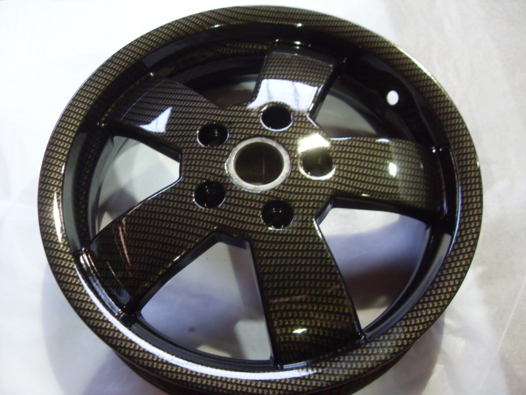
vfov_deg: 40.7
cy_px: 198
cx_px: 263
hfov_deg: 52.6
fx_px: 532
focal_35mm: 35
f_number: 2.8
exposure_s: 1/20
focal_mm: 6.3
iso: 200
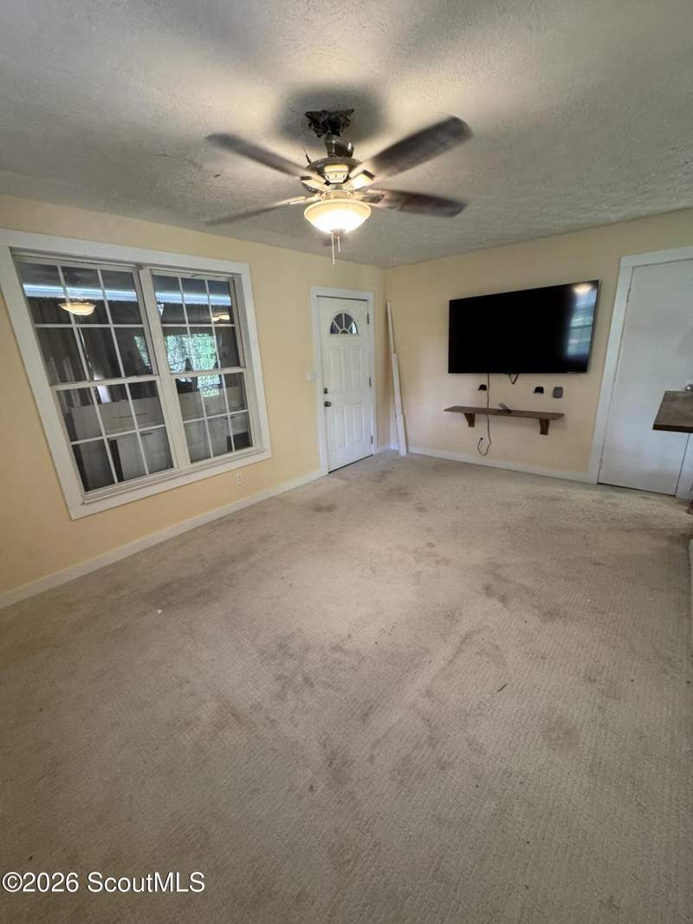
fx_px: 374
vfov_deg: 102.1
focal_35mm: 14
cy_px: 462
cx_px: 346
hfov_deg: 85.7
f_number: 2.2
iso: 250
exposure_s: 1/60
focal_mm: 2.22
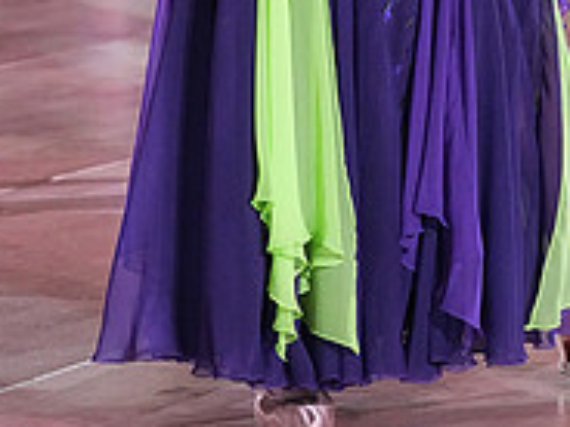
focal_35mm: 324
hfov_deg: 6.1
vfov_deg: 4.5
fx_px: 5335
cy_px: -362
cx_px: 379
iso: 8000
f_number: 5.6
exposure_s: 1/400
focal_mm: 107
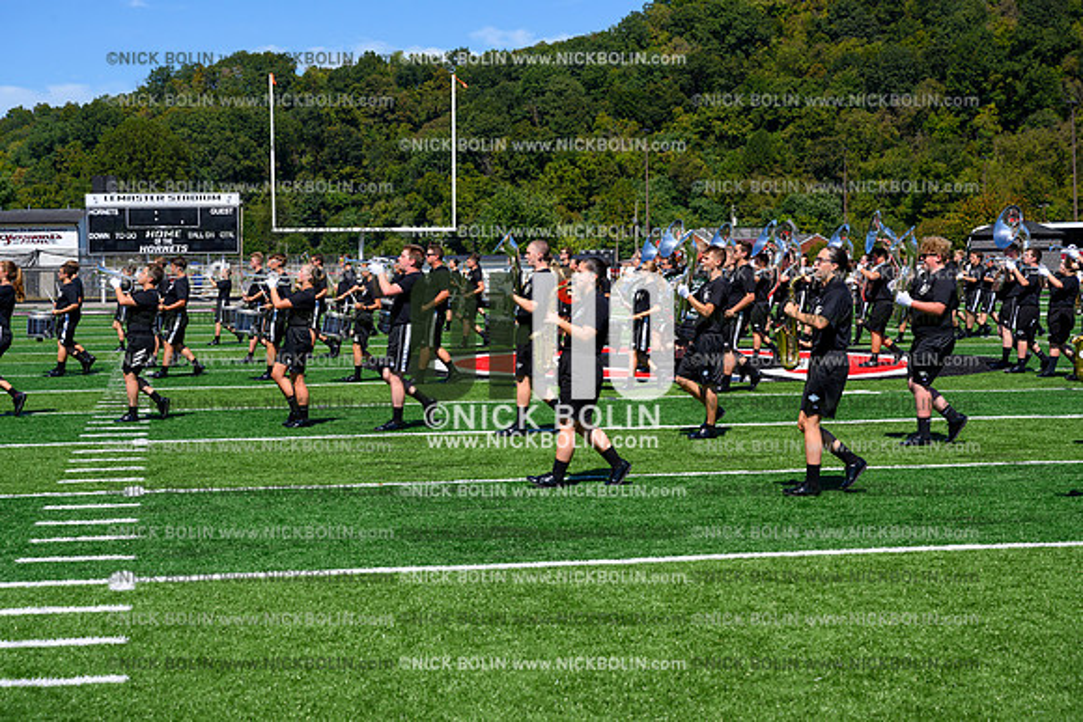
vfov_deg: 19.5
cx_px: 542
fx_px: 2106
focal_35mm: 70
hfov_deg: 28.8
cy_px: 361
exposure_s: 1/640
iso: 160
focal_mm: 70
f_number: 8
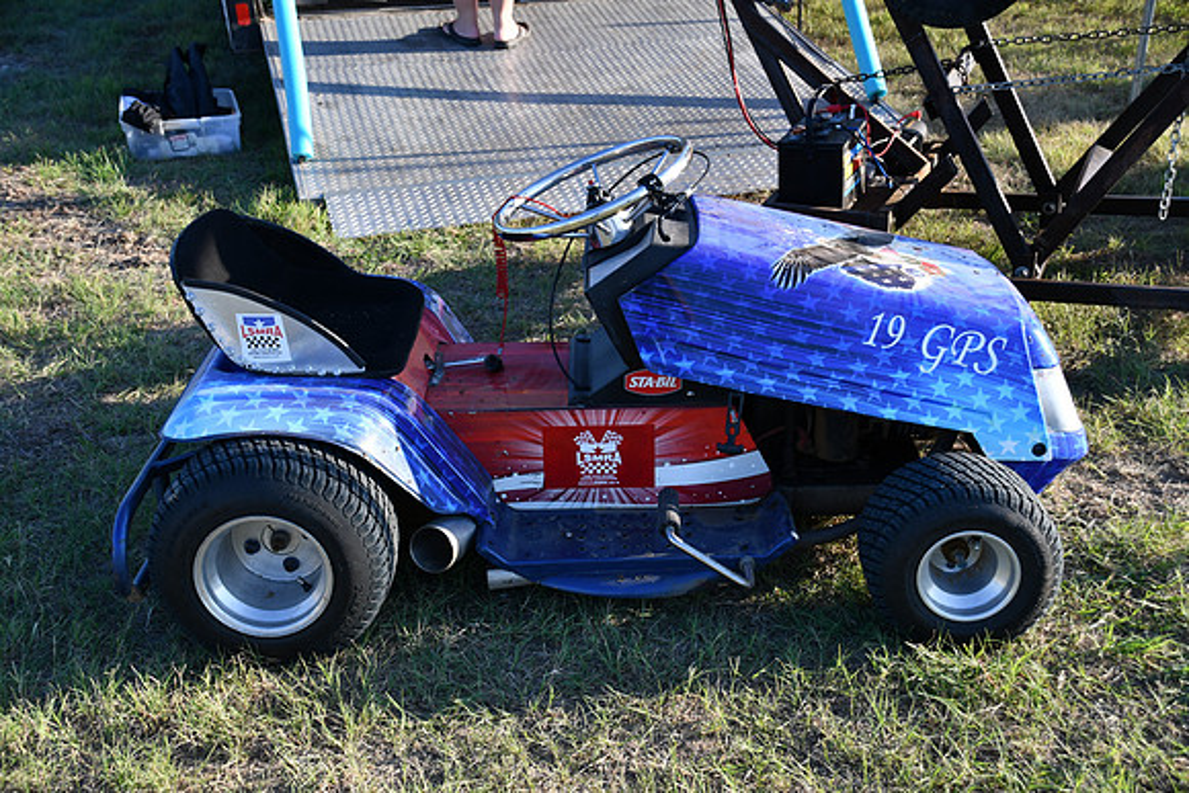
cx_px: 594
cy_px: 396
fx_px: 1586
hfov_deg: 41.1
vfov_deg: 28.1
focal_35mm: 48
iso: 200
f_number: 7.1
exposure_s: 1/250
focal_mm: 32
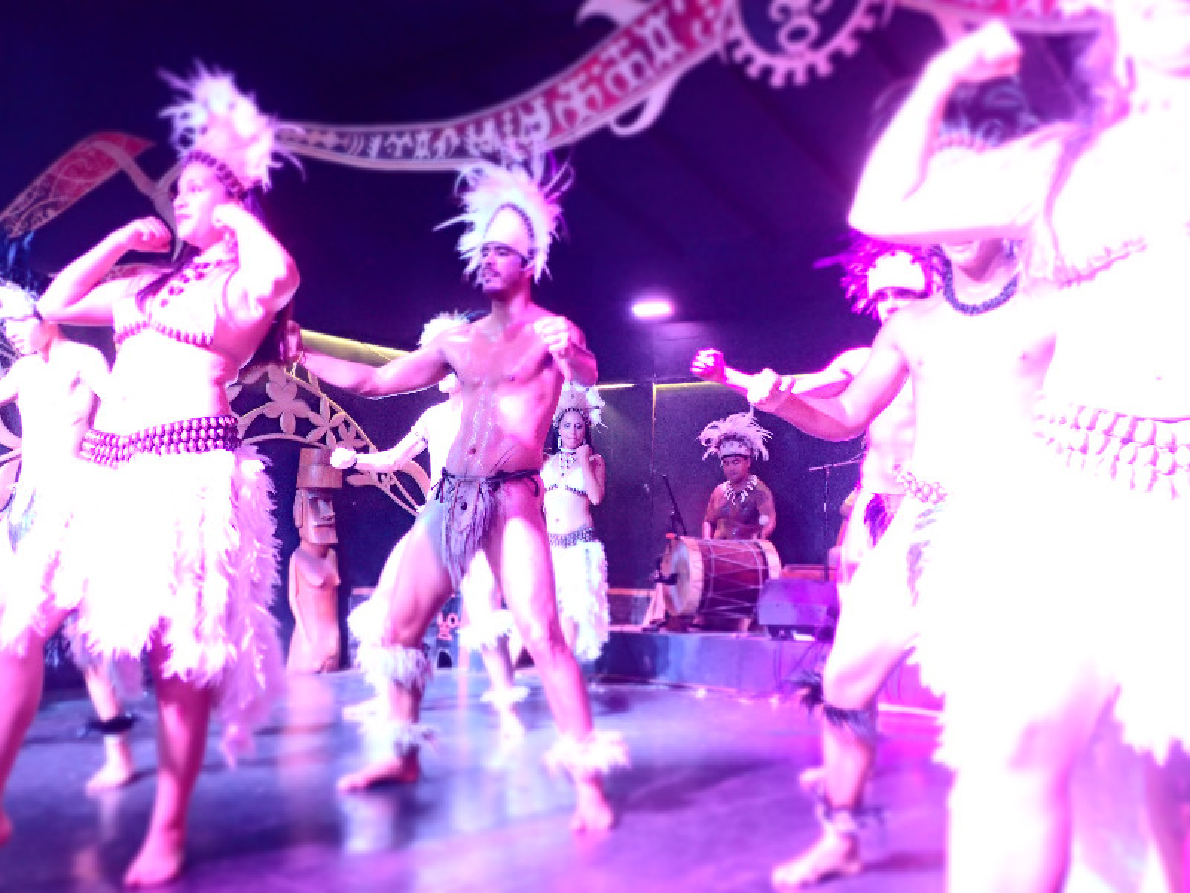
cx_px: 595
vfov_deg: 40.7
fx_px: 1203
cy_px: 446
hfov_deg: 52.6
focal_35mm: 35
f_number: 2.6
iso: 800
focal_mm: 6.42
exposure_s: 1/15
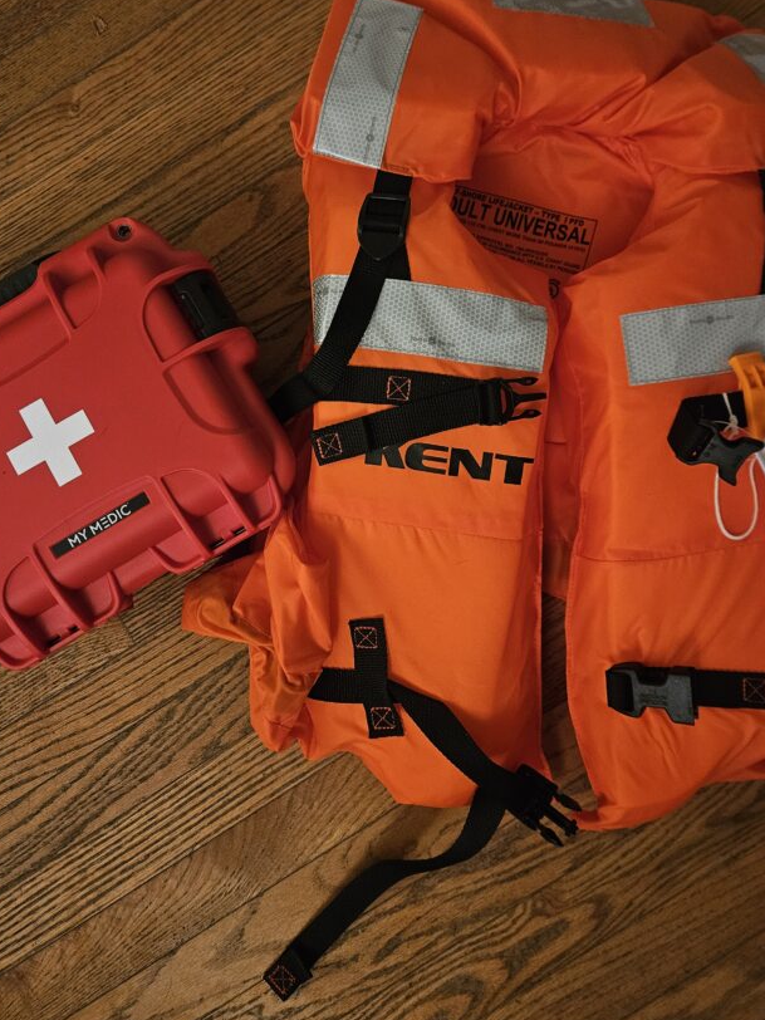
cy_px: 446
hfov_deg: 48.2
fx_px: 855
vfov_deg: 61.5
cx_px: 343
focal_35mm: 29
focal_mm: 5.4
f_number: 1.8
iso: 800
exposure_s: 1/24
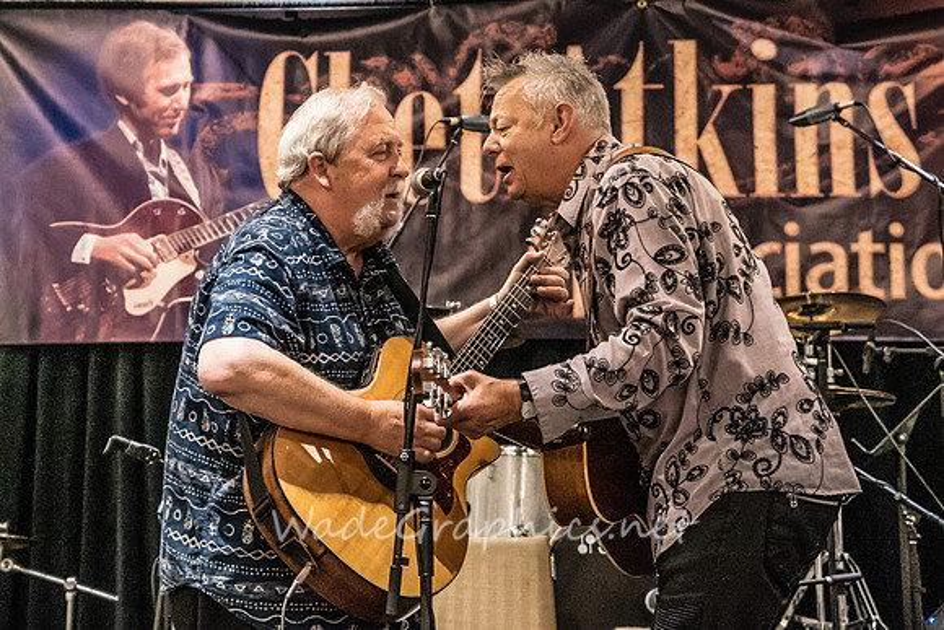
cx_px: 372
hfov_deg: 19.8
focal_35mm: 103
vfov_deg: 13.3
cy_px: 224
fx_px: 2703
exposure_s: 1/200
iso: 10000
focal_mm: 70
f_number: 5.6
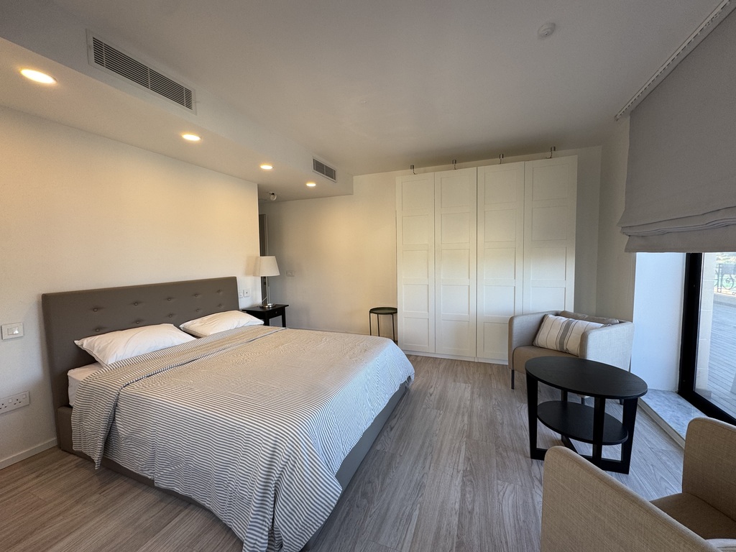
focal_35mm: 14
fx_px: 298
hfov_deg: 102.1
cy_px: 276
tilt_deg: -3.6
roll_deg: -0.4
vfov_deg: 85.7
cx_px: 368
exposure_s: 1/99
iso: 64
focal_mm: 2.22
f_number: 2.2
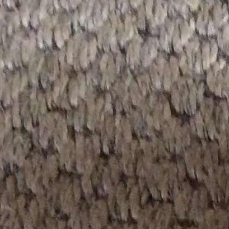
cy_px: 451
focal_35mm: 179
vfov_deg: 9.2
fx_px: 1340
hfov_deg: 8.4
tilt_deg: -62.5
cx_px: 656
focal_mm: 3.3
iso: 250
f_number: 2.4
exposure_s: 1/20
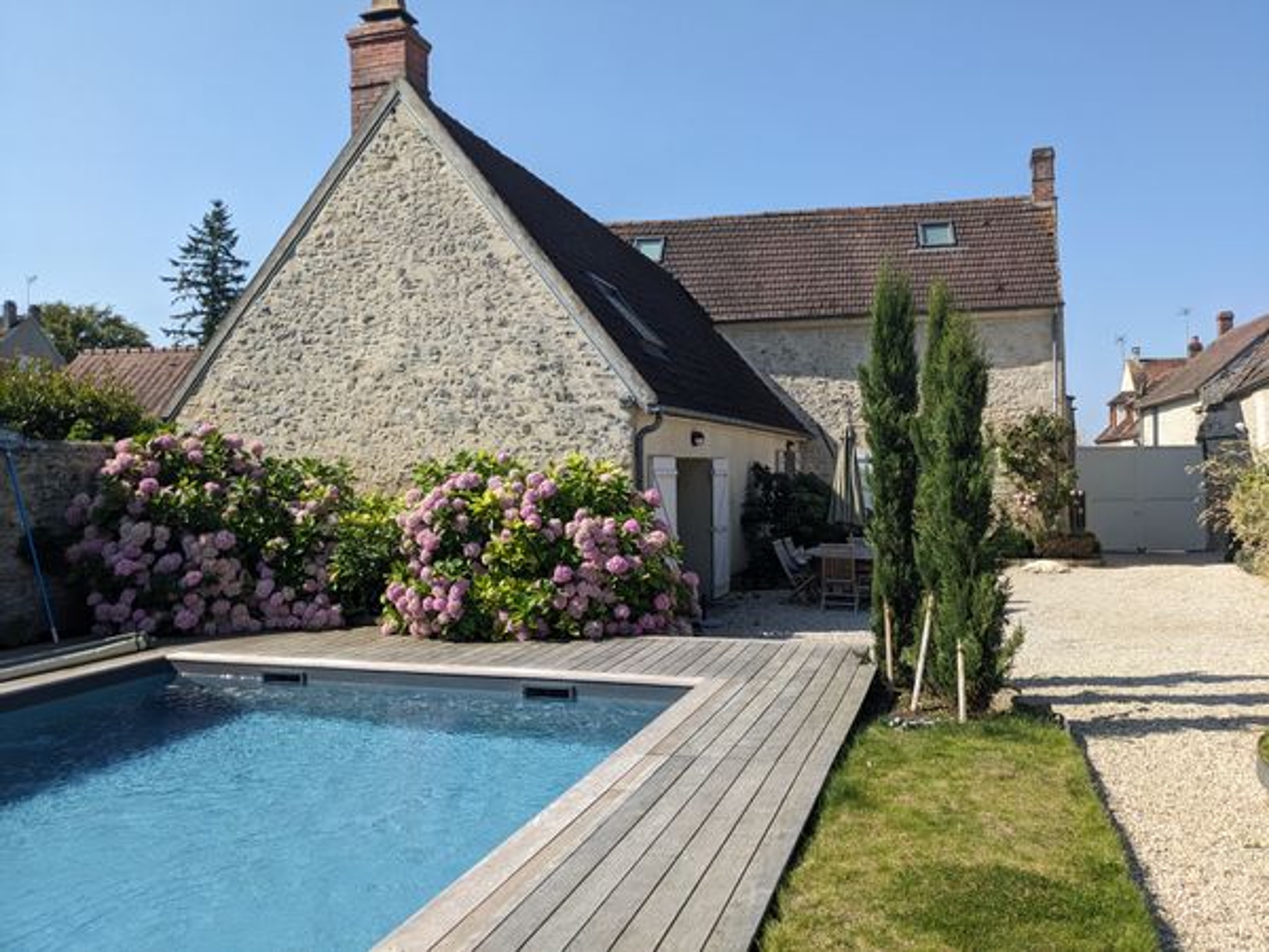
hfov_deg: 65.3
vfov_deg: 51.4
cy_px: 476
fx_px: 990
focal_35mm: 27
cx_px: 634
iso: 68
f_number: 1.73
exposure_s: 1/3356
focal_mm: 4.38
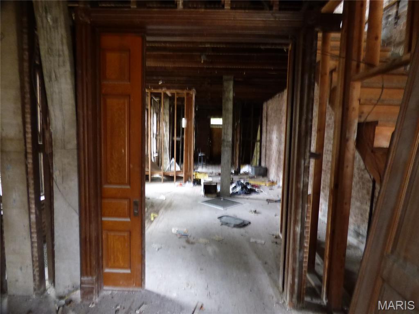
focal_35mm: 20
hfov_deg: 81.7
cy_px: 157
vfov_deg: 66.0
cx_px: 210
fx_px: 242
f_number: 2.8
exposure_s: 1/6
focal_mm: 3.58
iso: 800
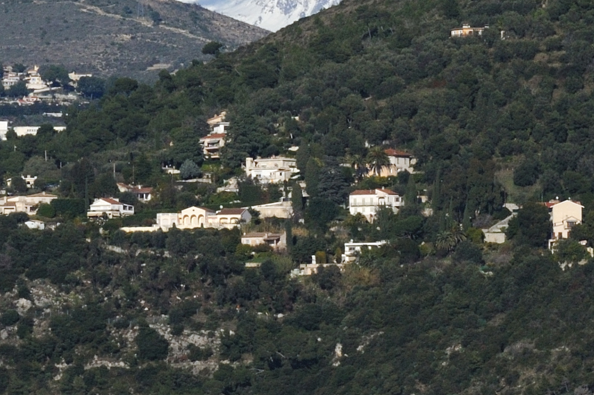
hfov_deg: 3.4
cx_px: 526
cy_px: 377
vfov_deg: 2.2
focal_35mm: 611
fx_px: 10073
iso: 800
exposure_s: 1/1000
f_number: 16
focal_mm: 150
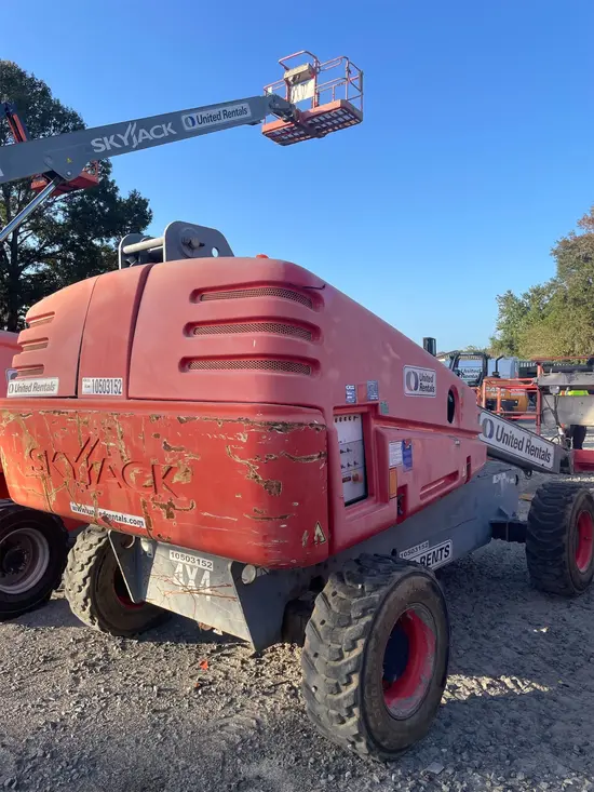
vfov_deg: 67.3
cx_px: 297
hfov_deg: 53.1
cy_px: 396
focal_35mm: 26
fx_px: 595
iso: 32
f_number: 1.6
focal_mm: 4.2
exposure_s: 1/1208
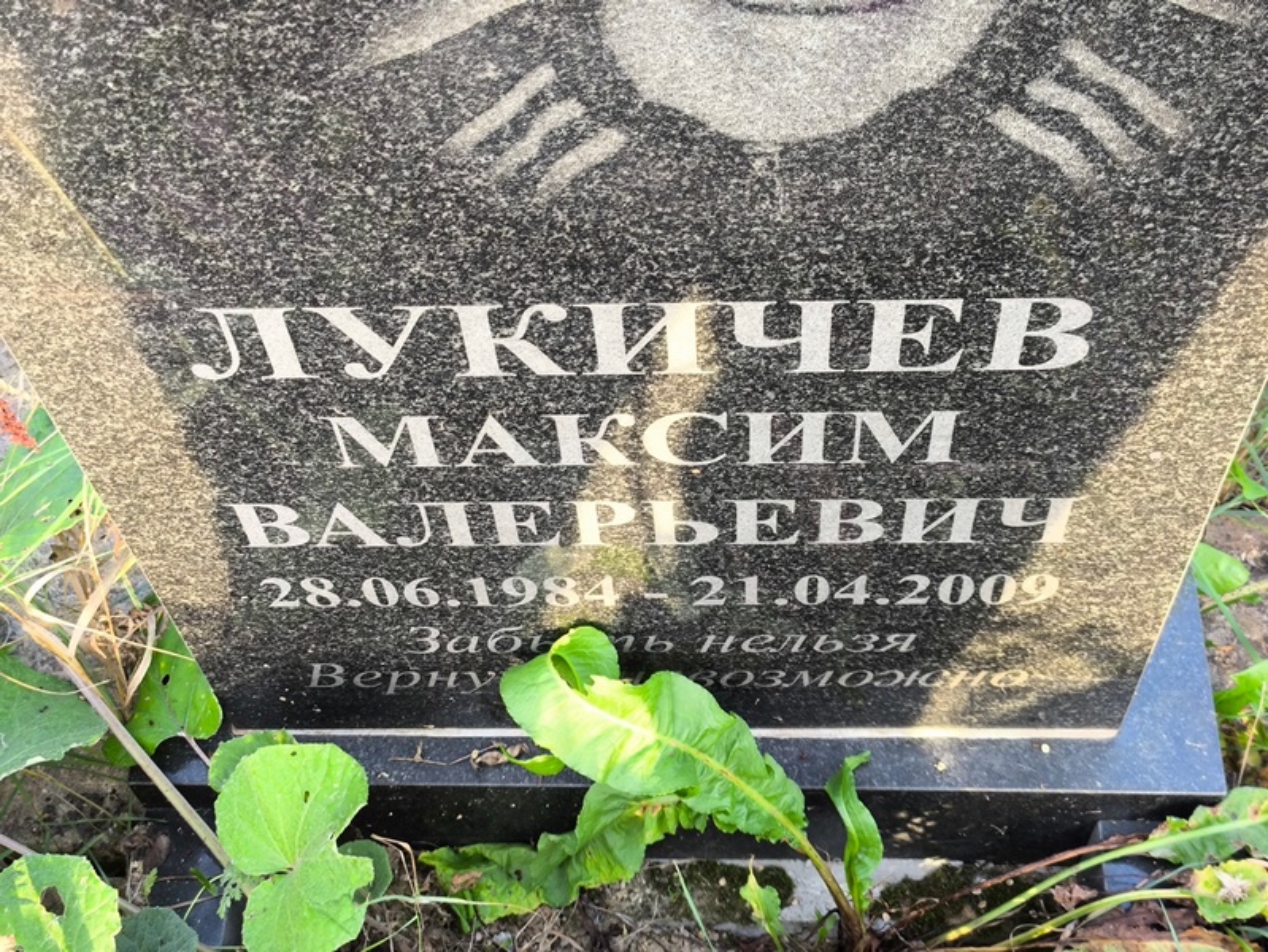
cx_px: 634
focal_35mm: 50
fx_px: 1832
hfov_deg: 38.2
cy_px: 476
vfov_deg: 29.1
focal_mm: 4.71
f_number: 1.7
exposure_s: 1/50
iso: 80
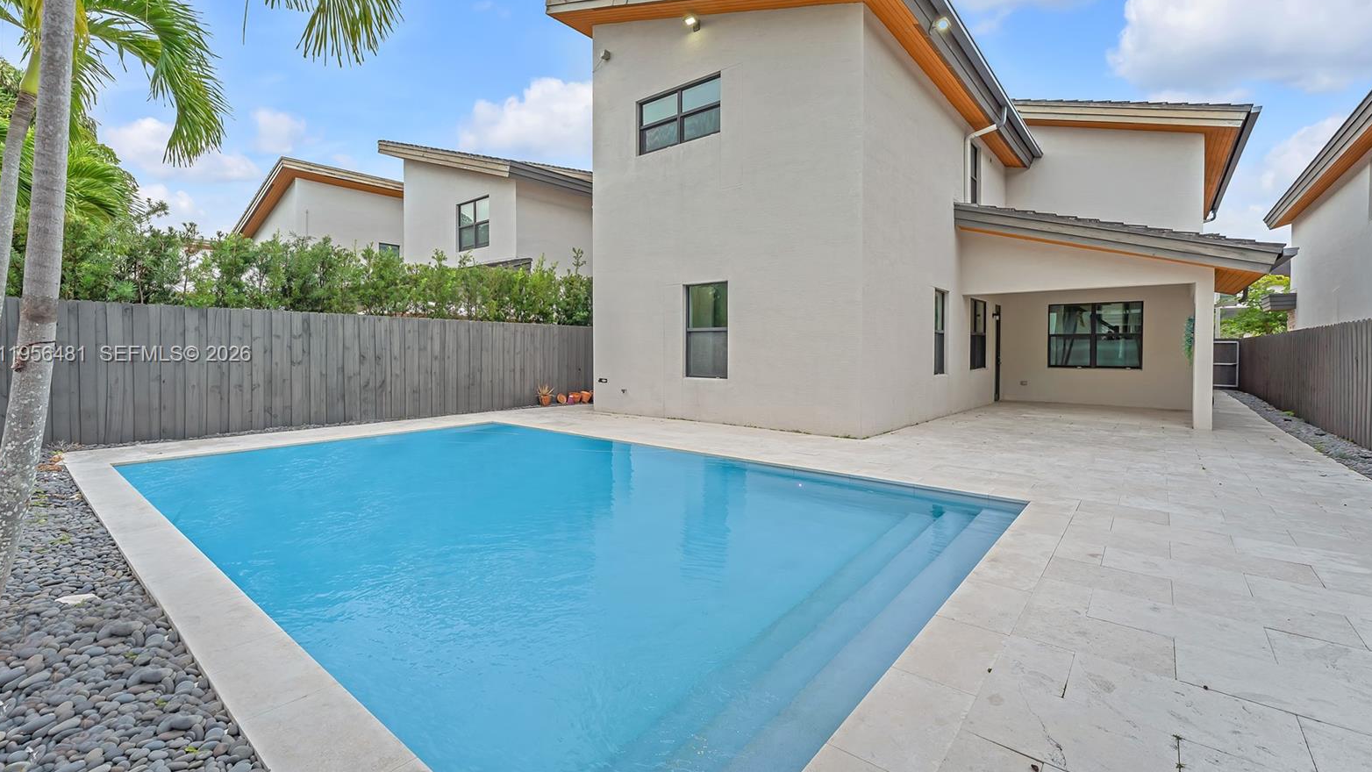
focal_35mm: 16
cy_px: 355
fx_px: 569
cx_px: 680
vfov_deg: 68.2
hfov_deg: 100.6
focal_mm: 14.6
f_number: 9
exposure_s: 1/200
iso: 320
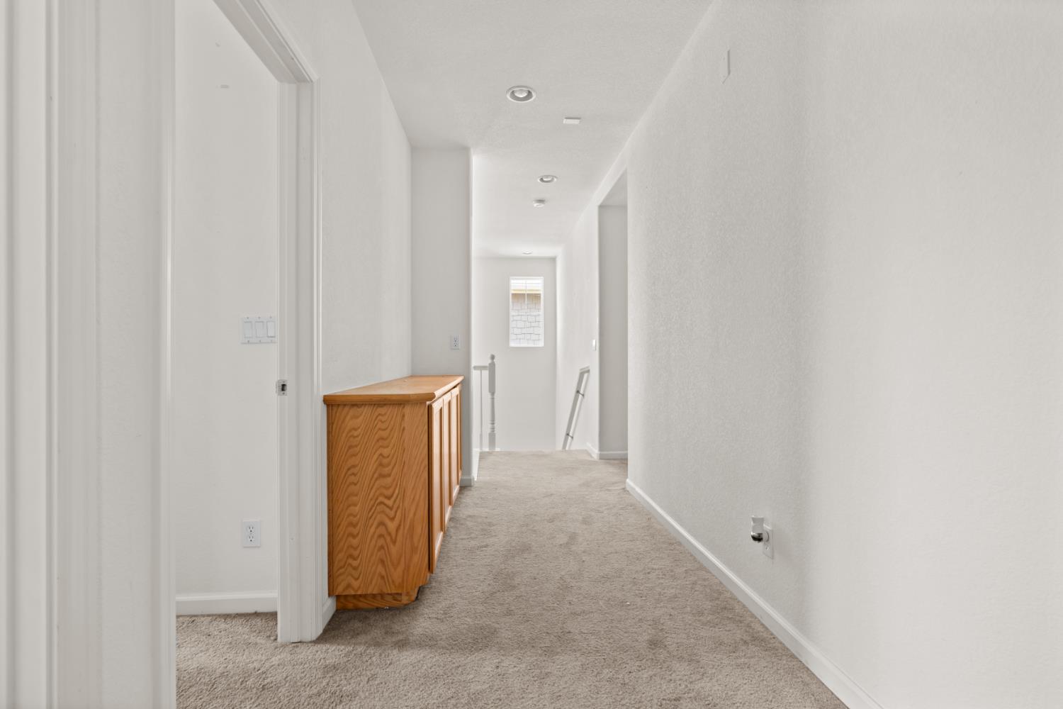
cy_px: 354
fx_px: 472
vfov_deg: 73.7
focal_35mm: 16
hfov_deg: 96.7
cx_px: 532
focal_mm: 16
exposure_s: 2.5
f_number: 8
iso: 100
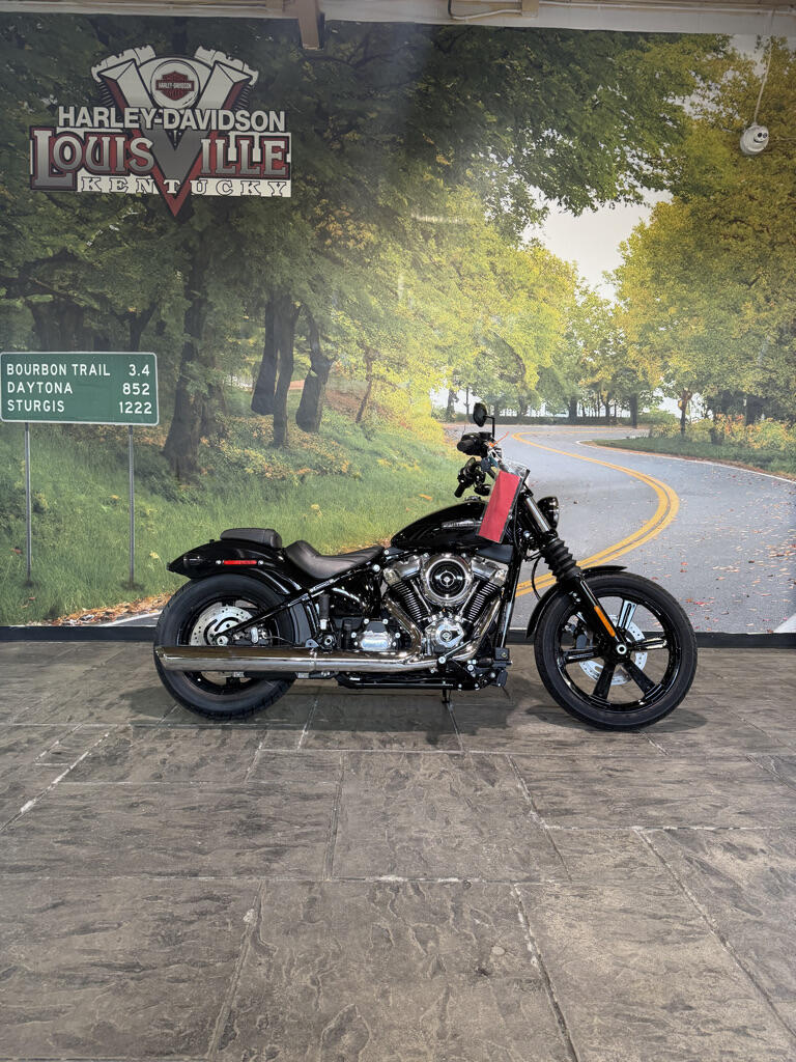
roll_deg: -1.6
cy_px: 531
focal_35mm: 24
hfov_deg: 56.8
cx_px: 398
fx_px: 736
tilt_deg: -2.7
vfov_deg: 71.6
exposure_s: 1/60
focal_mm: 6.76
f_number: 1.78
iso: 125
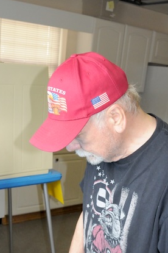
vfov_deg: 37.6
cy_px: 179
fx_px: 365
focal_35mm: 52
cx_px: 84
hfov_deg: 25.9
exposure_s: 1/125
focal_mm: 24
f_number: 7.1
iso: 2000
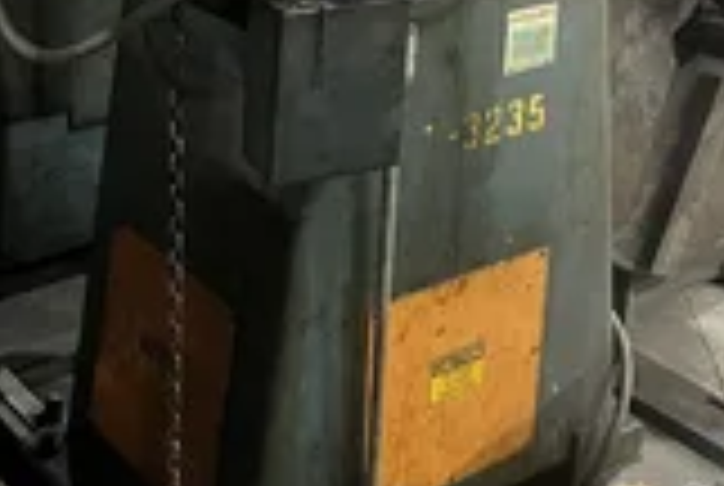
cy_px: 4
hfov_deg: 29.8
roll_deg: -1.4
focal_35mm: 67
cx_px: 238
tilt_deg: -15.5
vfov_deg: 19.8
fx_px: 1350
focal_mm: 5.7
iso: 640
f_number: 1.5
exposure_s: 1/30
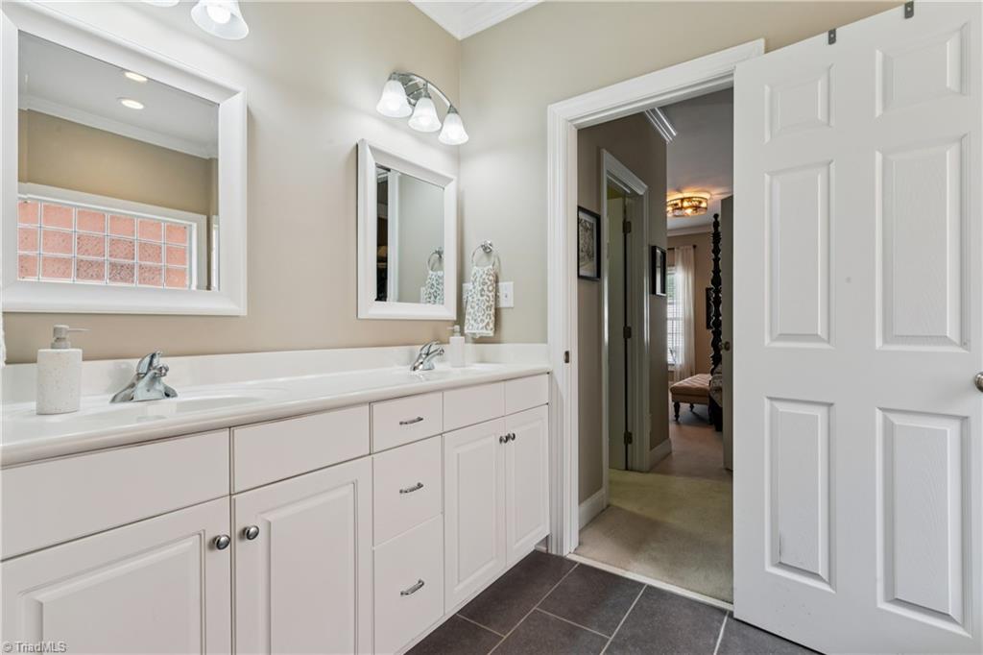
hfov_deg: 95.0
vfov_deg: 72.0
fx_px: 450
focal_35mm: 16
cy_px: 328
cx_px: 492
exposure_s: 1/5
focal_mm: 16.5
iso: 100
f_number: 13
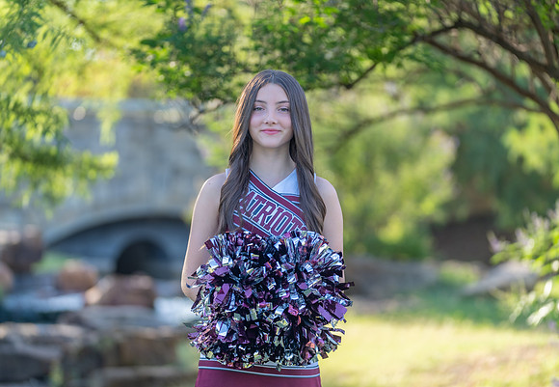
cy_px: 213
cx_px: 281
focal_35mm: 145
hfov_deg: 14.0
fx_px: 2281
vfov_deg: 9.7
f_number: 2.8
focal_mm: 127
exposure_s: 1/320
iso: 125
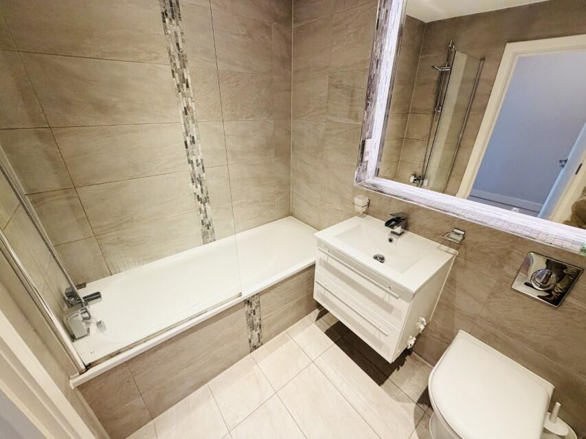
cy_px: 220
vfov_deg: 85.7
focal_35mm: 14
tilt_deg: -26.3
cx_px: 293
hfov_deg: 102.1
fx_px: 237
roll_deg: -1.0
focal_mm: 2.22
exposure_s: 1/100
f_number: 2.2
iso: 250
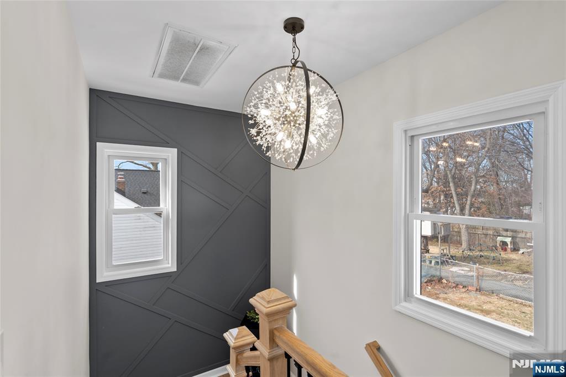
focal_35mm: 16
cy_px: 188
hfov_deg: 96.7
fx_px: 252
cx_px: 283
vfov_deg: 73.8
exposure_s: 1/8
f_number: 8
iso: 100
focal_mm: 16
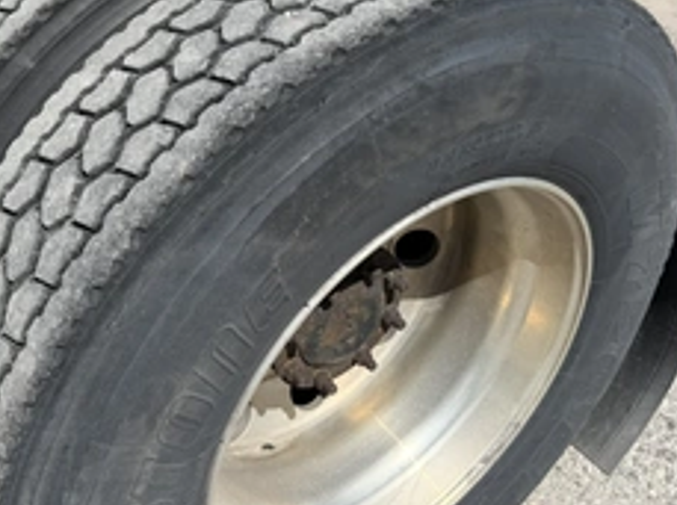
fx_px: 820
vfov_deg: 33.0
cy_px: 83
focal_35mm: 42
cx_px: 242
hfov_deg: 44.4
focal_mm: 6.76
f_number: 1.78
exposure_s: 1/5714
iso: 80
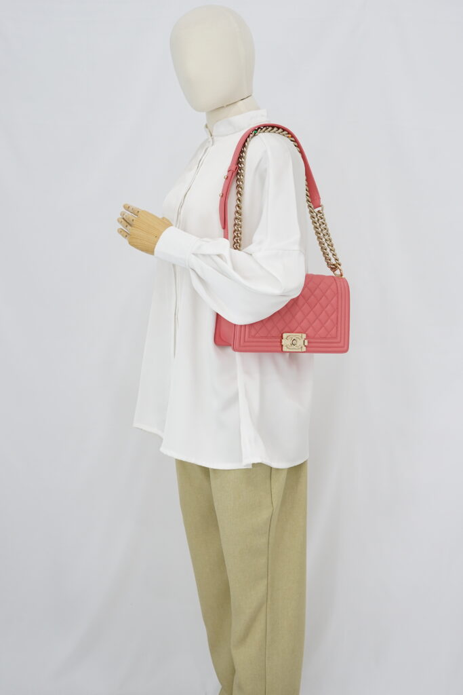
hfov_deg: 27.0
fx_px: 964
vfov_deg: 39.6
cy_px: 348
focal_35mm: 50
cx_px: 232
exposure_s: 1/10
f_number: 6.3
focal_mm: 50
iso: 640
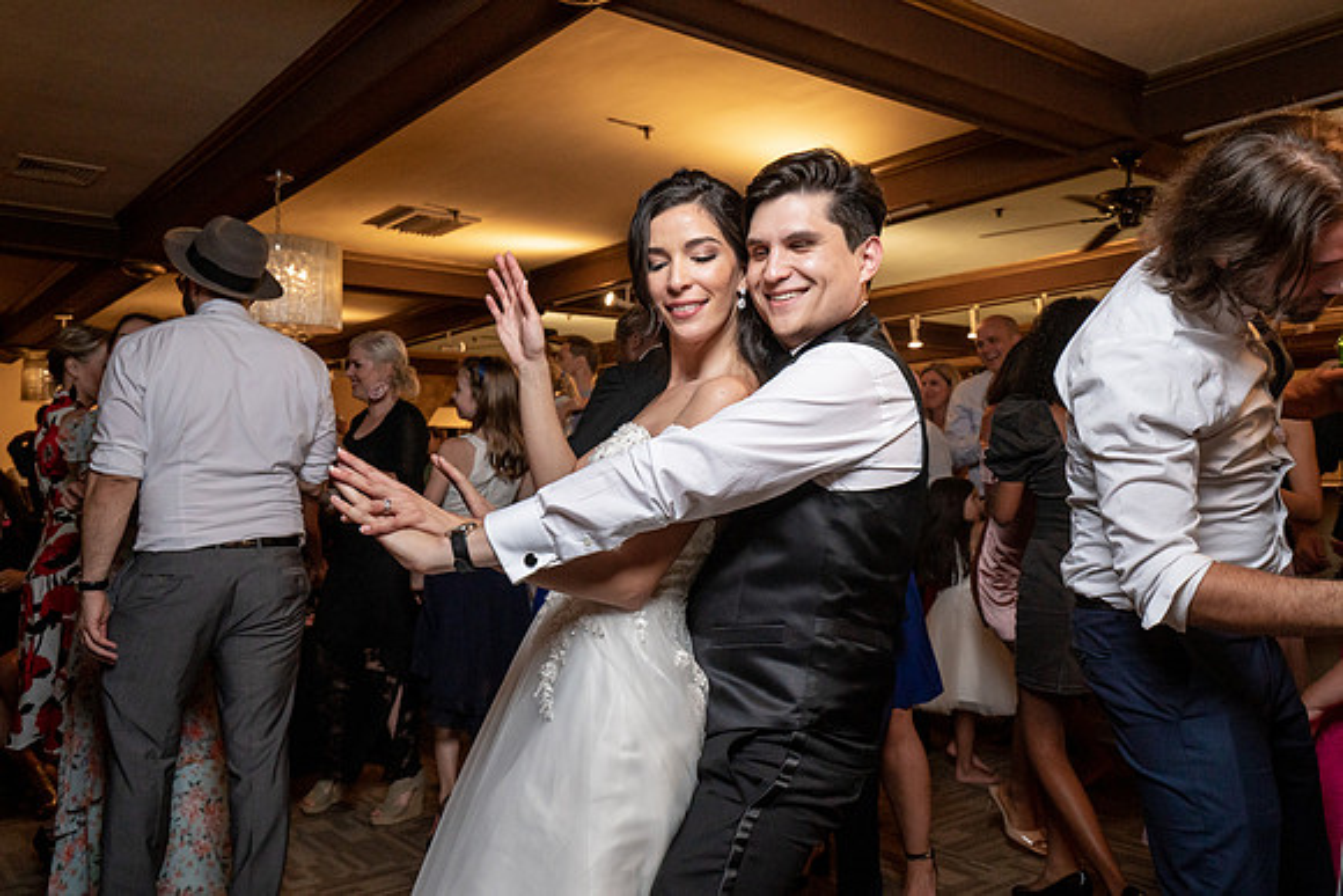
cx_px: 672
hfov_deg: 63.6
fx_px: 1082
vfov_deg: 45.0
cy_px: 448
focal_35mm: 29
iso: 2000
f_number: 5.6
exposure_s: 1/200
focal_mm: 29
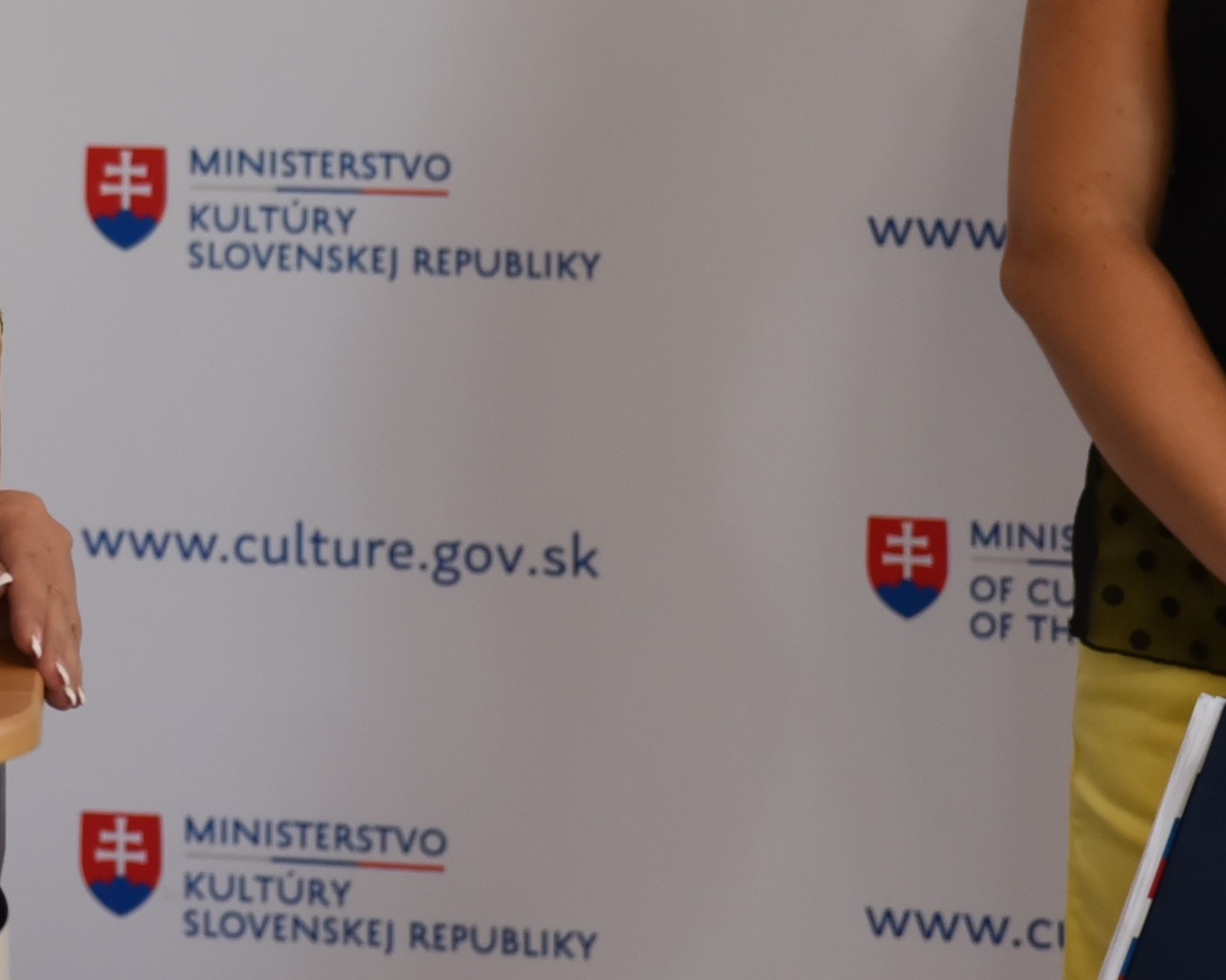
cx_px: -636
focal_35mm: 201
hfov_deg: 9.3
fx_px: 7293
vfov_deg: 7.6
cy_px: -359
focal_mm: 60
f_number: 3.2
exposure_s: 1/60
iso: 800
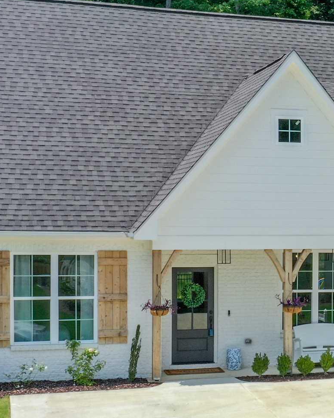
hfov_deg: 17.5
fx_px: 1026
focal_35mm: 83
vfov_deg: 23.0
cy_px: 255
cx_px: 416
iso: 100
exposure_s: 1/120
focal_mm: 10.26
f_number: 11
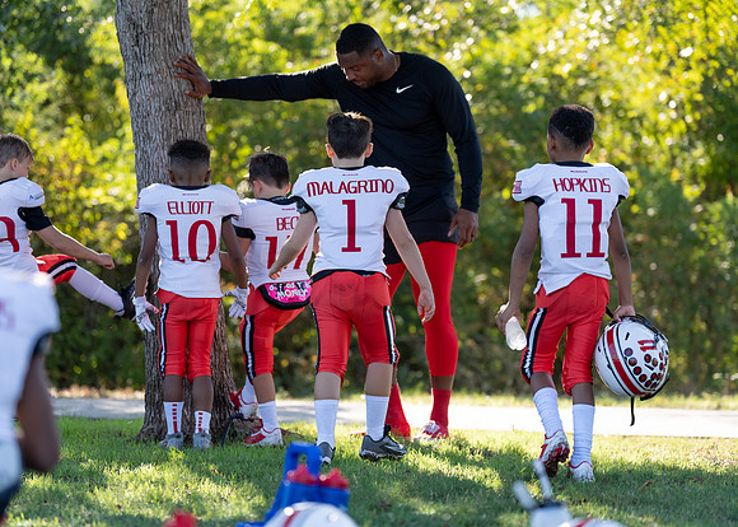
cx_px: 369
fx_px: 2687
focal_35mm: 128
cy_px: 264
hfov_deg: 15.6
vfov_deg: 11.2
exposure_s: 1/1000
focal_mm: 118
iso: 320
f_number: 2.8
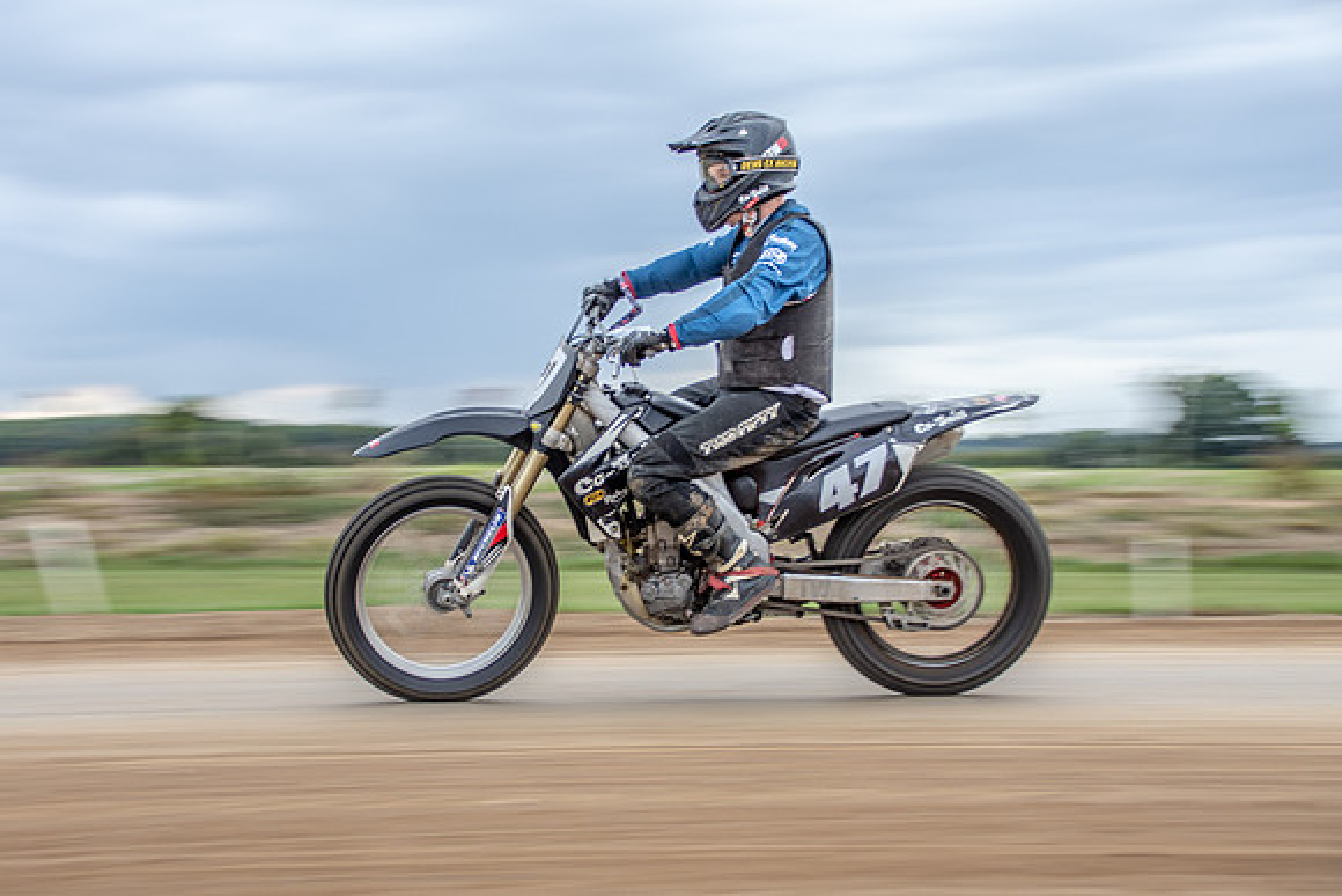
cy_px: 407
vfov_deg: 13.6
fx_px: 3767
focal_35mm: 101
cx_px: 612
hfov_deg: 20.2
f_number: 6.3
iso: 160
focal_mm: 60
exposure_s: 1/125
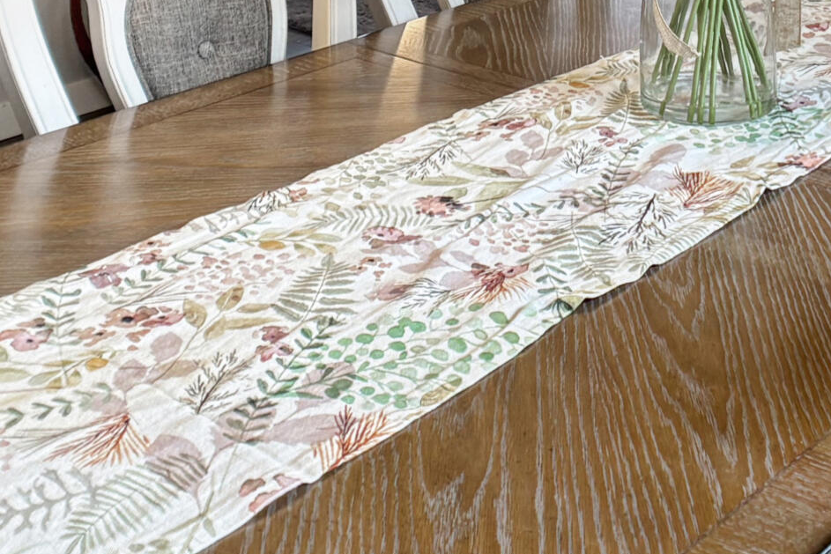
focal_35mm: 86
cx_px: 568
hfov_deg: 23.5
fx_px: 1985
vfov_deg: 15.3
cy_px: -119
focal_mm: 5.96
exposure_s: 1/120
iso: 100
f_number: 1.6
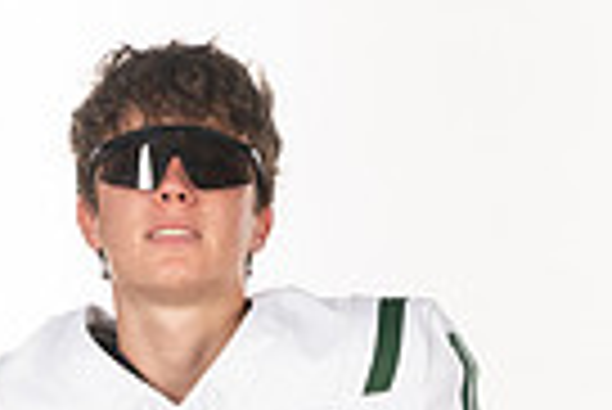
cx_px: 284
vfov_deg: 6.8
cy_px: 1000
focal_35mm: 192
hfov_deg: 10.7
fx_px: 3267
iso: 640
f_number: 8
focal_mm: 58
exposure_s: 1/400
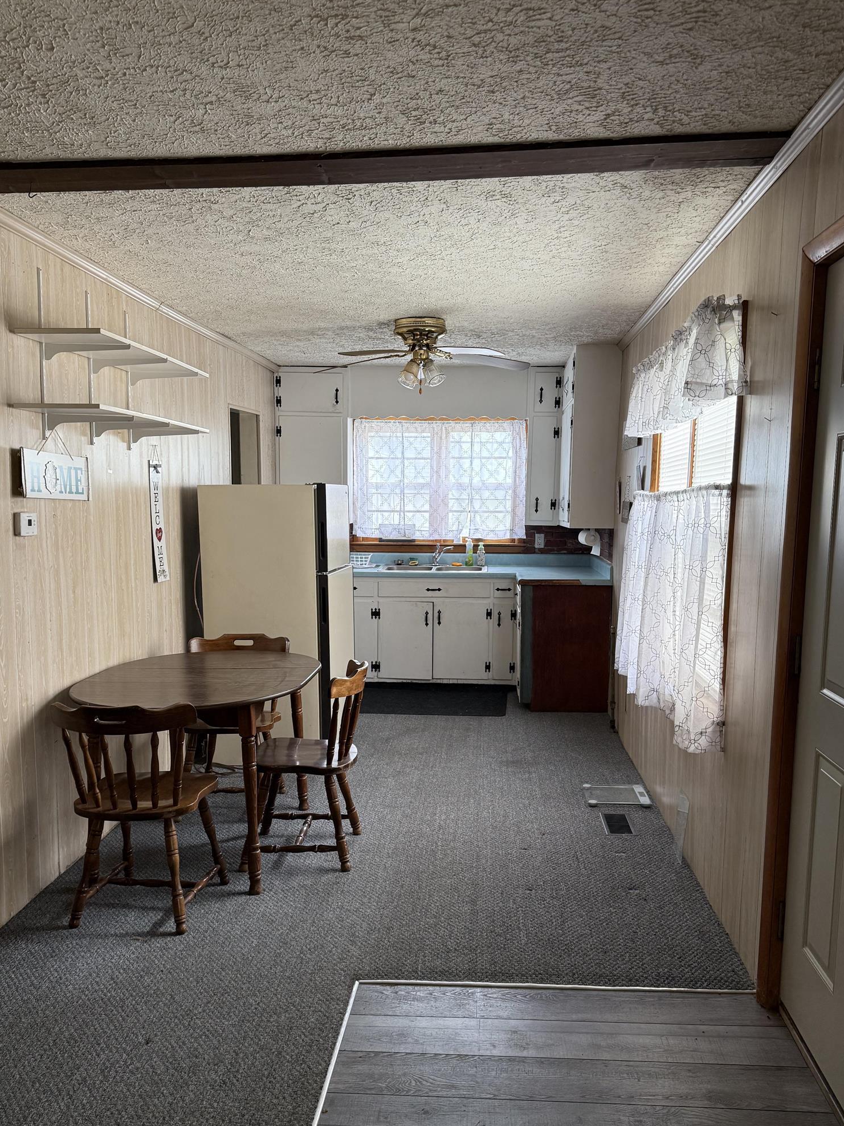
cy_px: 615
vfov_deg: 63.3
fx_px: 910
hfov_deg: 49.7
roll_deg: -0.7
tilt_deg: -7.1
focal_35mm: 28
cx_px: 428
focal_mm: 6.76
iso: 200
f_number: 1.78
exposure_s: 1/83
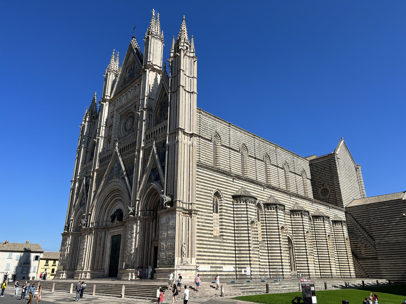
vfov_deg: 53.1
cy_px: 152
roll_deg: +0.2
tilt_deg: +20.9
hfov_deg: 67.3
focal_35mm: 26
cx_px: 203
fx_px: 305
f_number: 1.5
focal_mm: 5.7
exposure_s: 1/5319
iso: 50
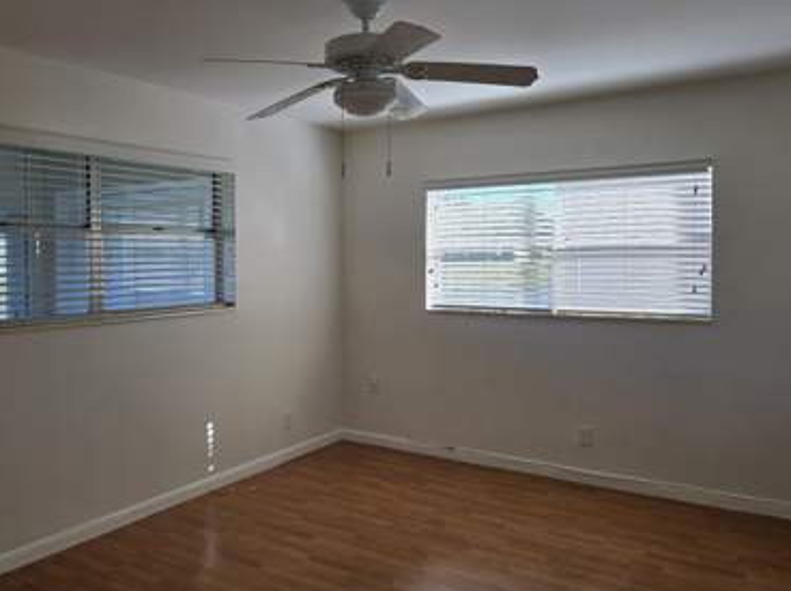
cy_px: 283
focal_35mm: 30
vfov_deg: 46.7
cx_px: 342
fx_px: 685
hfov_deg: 59.8
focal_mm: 6.3
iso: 20
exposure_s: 1/180
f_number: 1.7
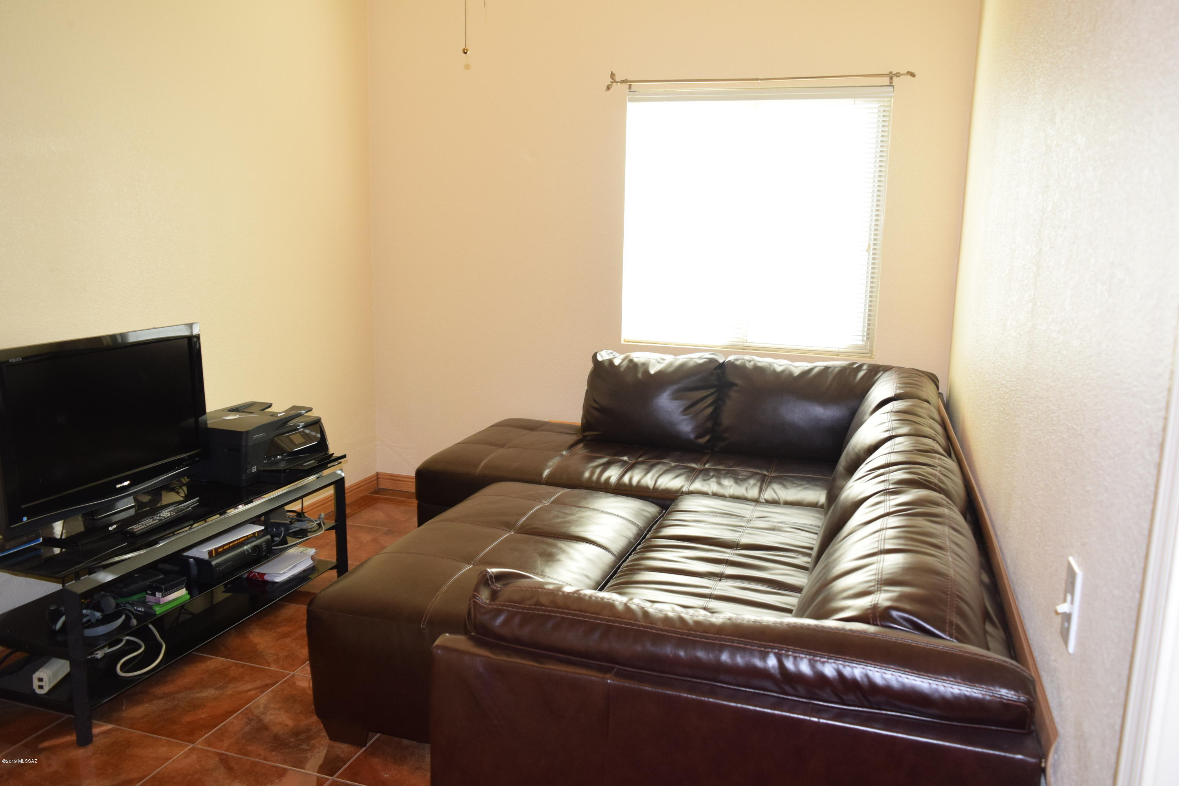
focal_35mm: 27
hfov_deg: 67.4
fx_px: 884
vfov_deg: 47.9
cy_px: 393
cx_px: 590
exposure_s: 1/100
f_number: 5
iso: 800
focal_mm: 18
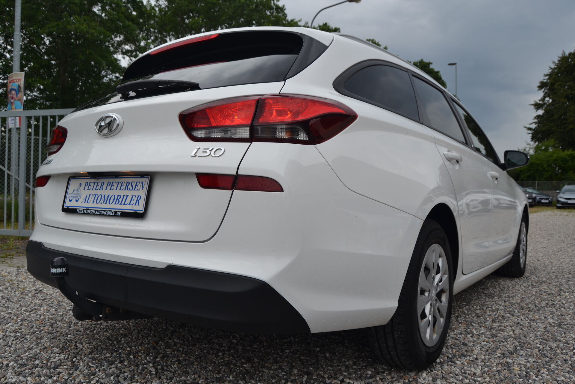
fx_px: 431
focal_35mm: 27
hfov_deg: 67.4
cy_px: 192
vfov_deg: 47.9
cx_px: 288
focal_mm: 18
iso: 100
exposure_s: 1/200
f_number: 7.1
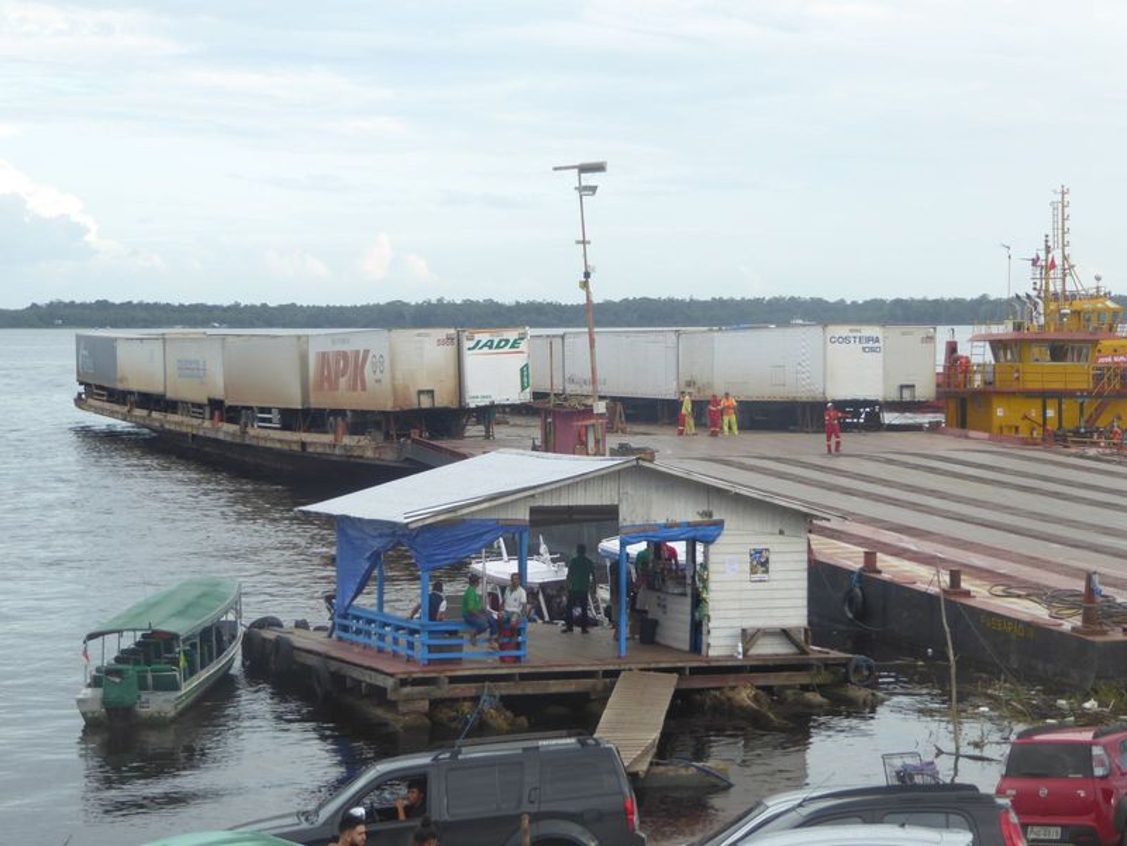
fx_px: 2409
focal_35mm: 74
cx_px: 564
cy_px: 423
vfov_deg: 19.9
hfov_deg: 26.3
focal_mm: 13.2
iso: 80
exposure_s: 1/100
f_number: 4.6
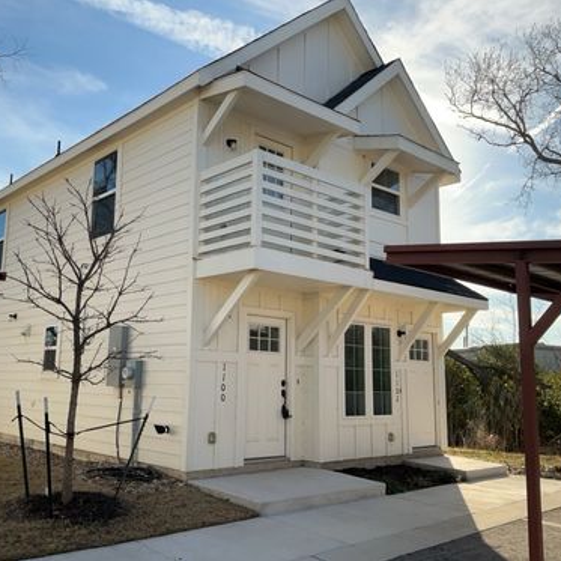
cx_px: 238
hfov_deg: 50.9
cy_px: 280
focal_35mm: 32
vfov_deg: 51.1
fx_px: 587
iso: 32
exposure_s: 1/1912
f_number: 1.8
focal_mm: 3
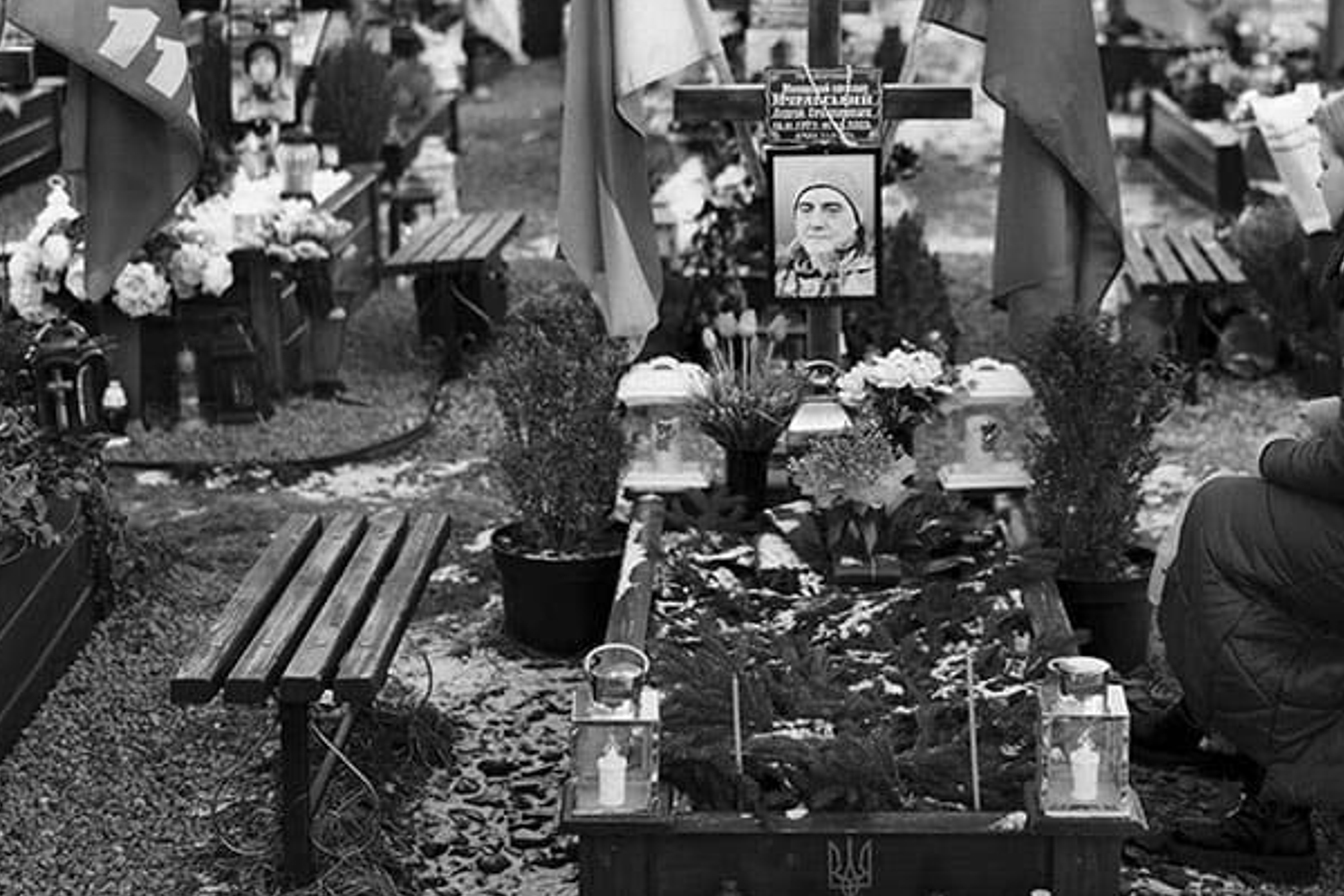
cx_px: 862
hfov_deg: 28.7
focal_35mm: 70
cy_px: 226
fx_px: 2613
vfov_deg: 19.3
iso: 100
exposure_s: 1/800
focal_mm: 35
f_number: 1.4
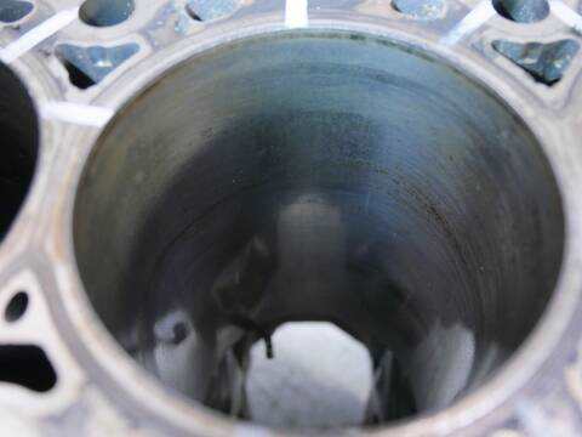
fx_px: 538
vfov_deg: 44.2
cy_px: 218
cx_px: 291
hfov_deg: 56.8
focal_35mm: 32
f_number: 4
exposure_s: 1/60
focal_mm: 16
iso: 800
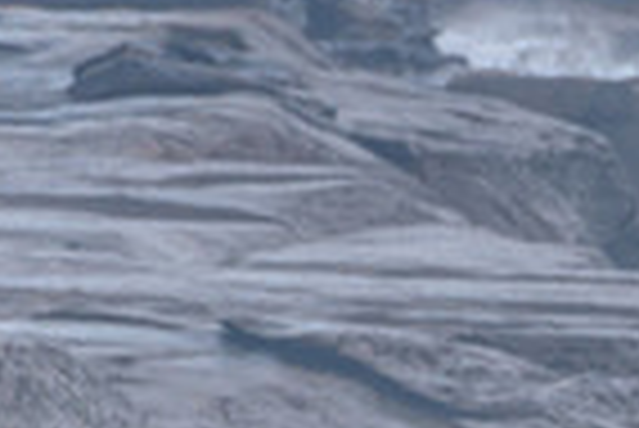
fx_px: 44349
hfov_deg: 0.8
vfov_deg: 0.6
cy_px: 687
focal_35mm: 2496
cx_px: 583
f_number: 5.6
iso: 140
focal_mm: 500
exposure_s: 1/2000
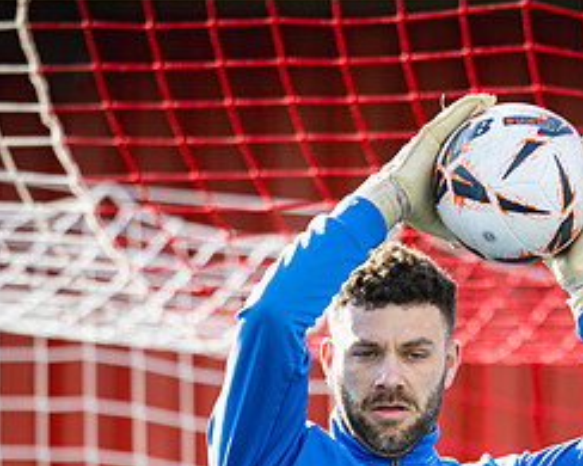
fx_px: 6261
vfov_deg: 4.3
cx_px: 422
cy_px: 472
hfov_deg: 5.3
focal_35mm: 363
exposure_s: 1/1600
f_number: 1.8
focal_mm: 135
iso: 160
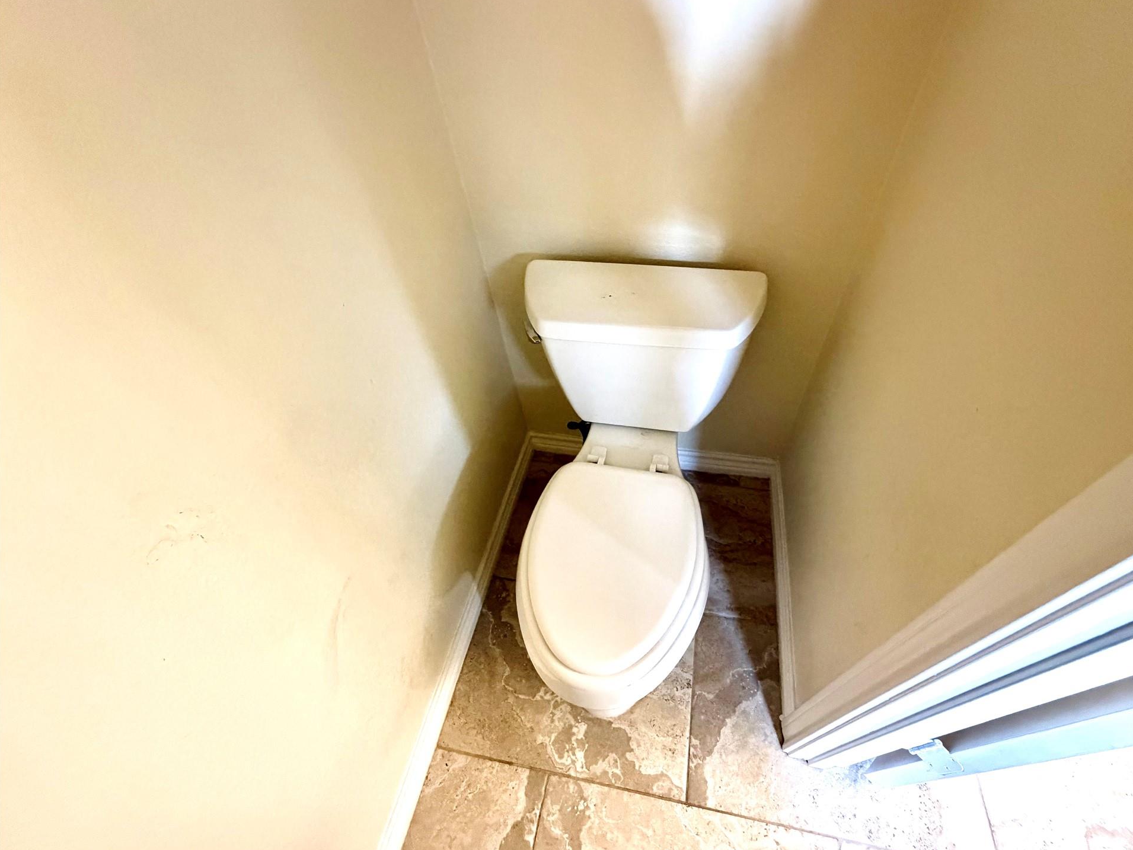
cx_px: 605
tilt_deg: -49.7
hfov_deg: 98.0
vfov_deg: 81.8
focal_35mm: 15
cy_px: 420
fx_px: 491
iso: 800
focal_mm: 2.22
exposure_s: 1/60
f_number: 2.2
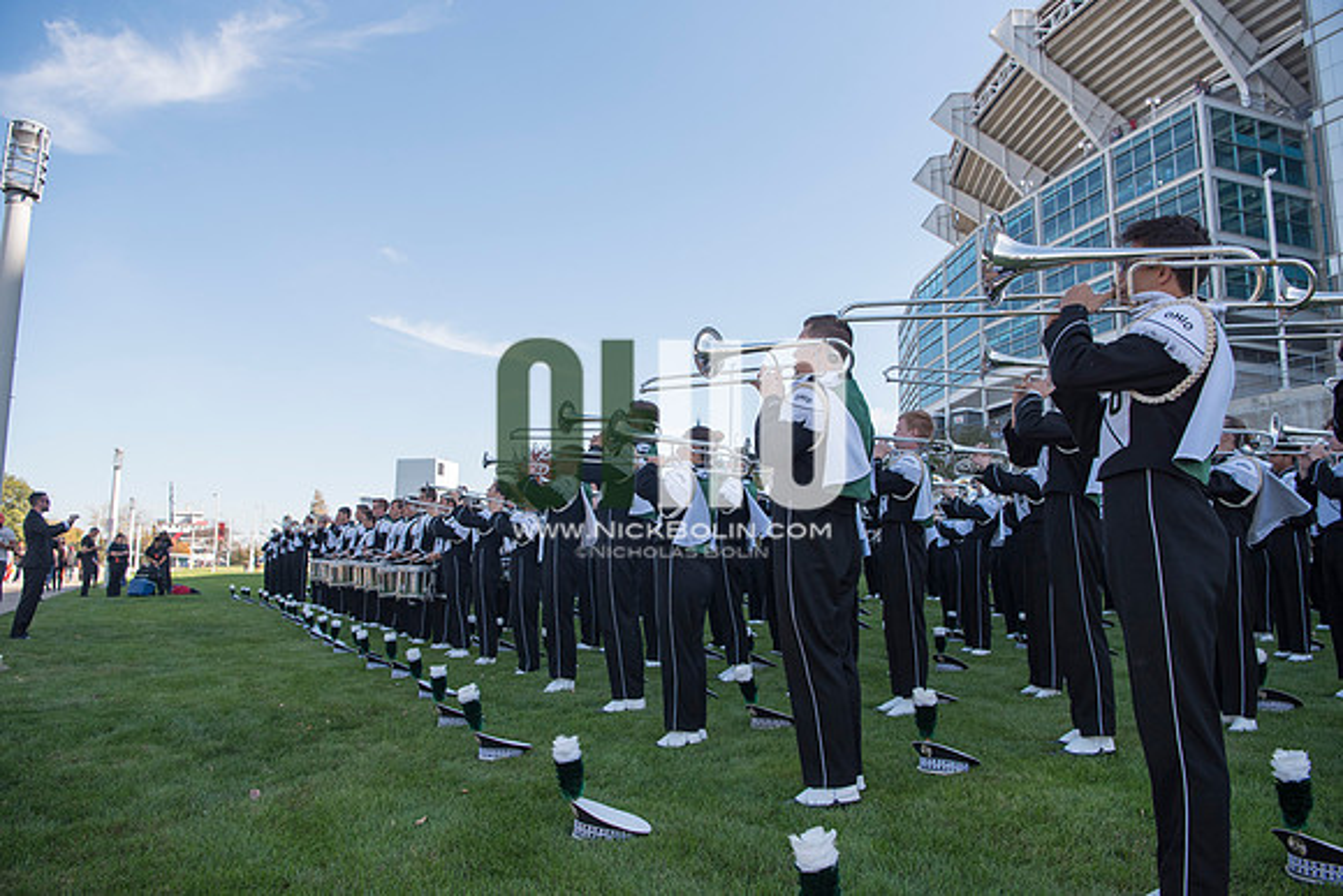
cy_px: 448
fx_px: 896
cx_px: 672
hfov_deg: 73.7
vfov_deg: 53.2
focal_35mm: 24
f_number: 5
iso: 400
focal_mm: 24
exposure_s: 1/1250
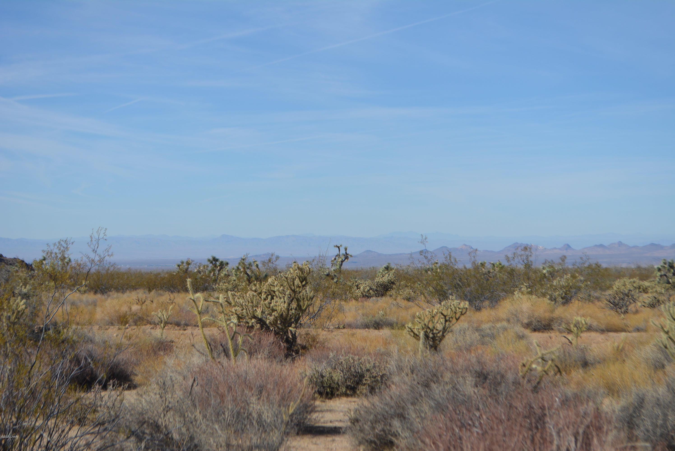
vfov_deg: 16.6
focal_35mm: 82
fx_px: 1548
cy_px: 226
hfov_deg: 24.6
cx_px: 338
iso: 400
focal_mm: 55
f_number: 7.1
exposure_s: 1/2000
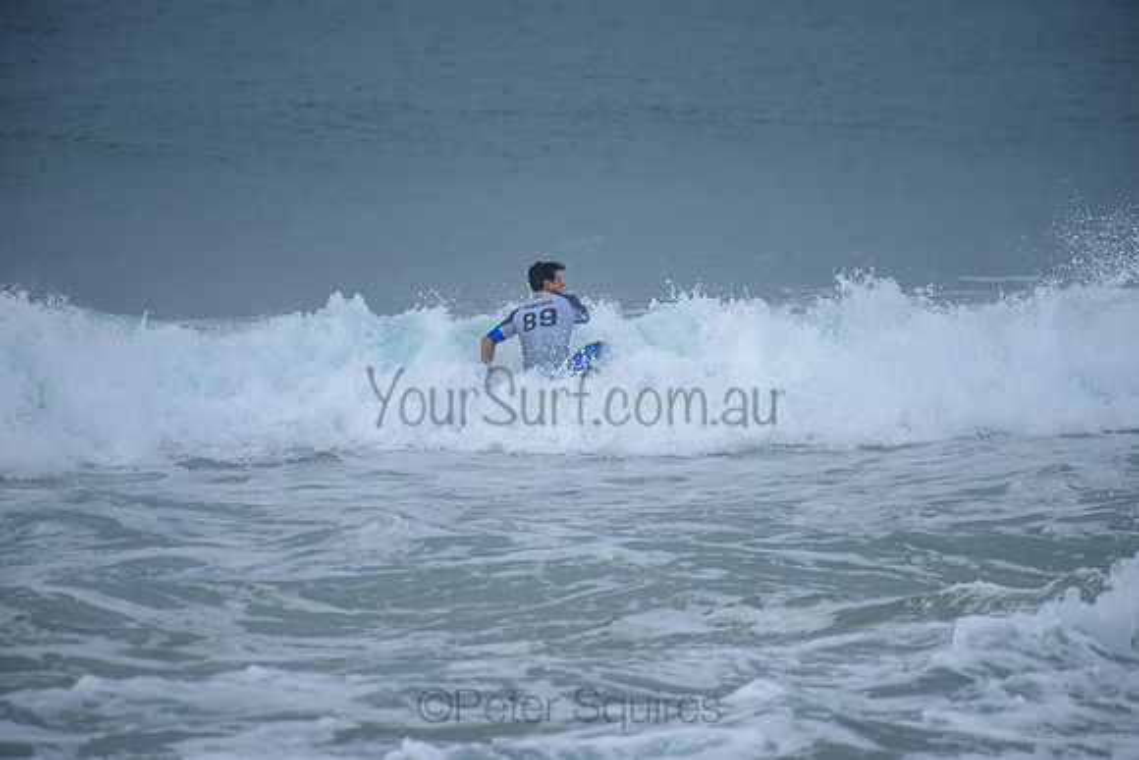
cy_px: 380
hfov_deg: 4.1
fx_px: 15822
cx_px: 570
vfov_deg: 2.8
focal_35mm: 500
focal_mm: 500
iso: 180
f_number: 5.6
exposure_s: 1/800
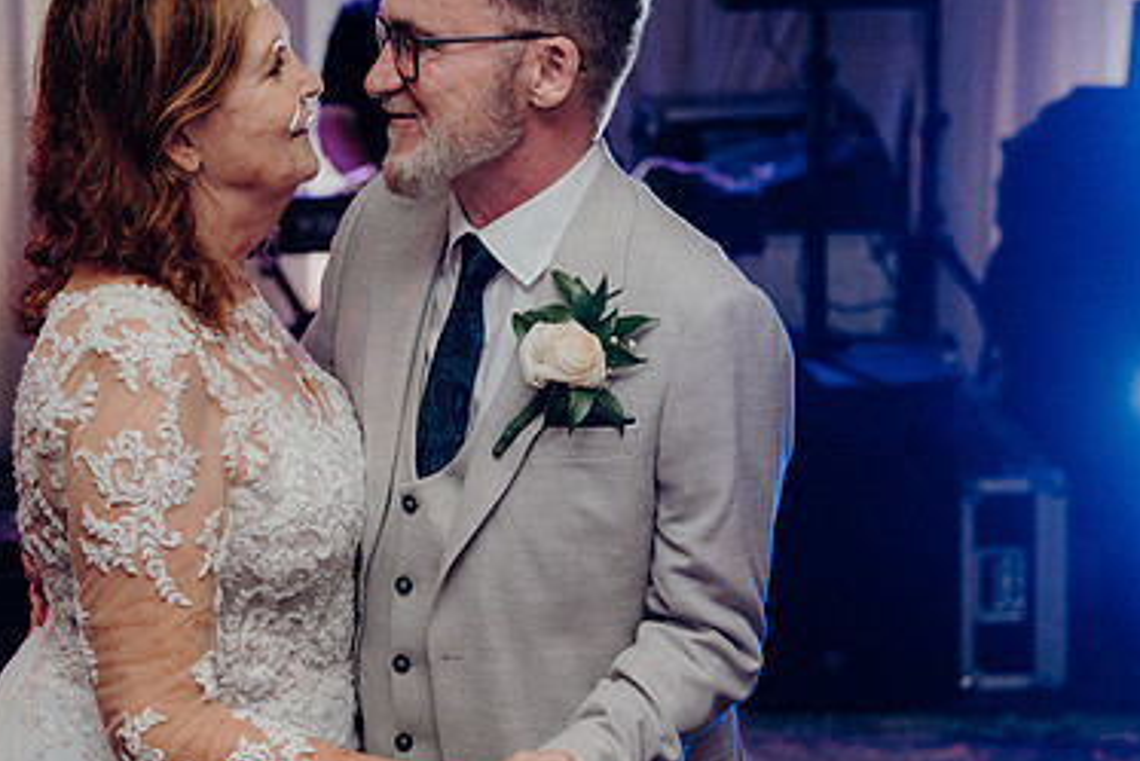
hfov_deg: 20.2
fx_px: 3199
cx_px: 471
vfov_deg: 13.6
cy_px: 387
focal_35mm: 101
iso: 2500
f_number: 3.5
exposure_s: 1/200
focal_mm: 65
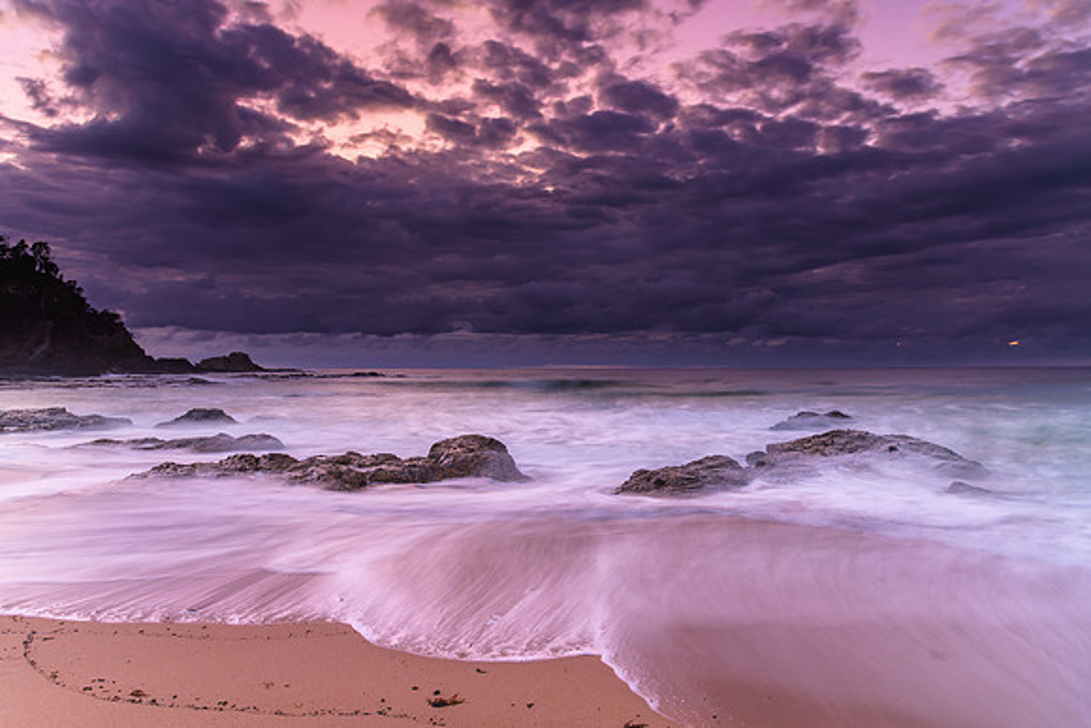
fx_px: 739
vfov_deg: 52.5
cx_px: 546
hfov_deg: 72.9
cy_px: 364
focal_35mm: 24
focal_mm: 24
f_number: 8
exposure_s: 4
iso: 200
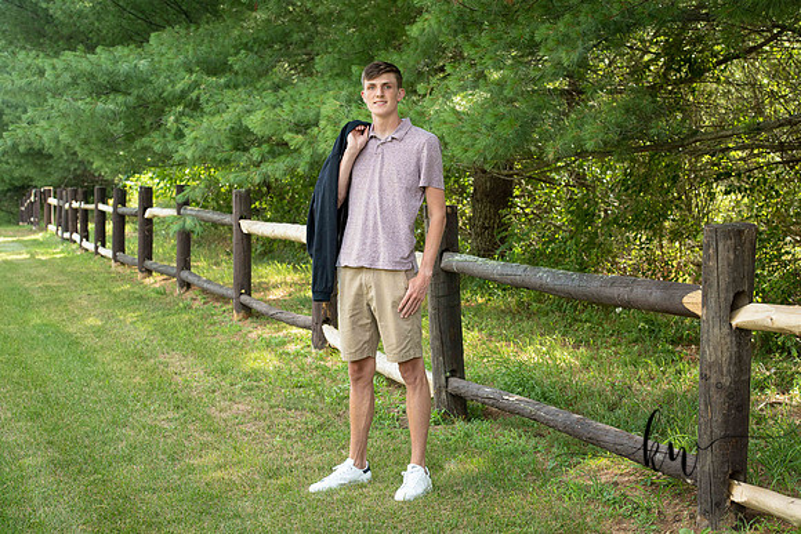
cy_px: 267
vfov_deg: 19.5
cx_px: 400
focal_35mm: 70
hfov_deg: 28.8
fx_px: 1558
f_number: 6.3
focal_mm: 70
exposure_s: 1/200
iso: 500
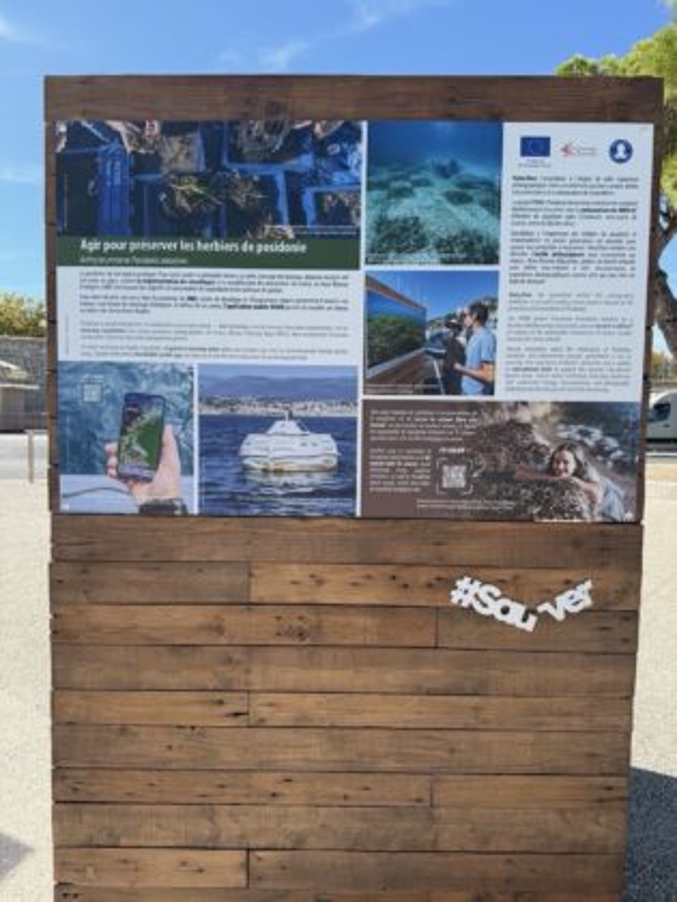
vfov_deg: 71.6
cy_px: 451
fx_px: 626
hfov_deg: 56.8
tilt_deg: -3.0
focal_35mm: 24
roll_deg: +0.0
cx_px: 338
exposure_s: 1/2232
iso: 80
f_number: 1.78
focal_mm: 6.76
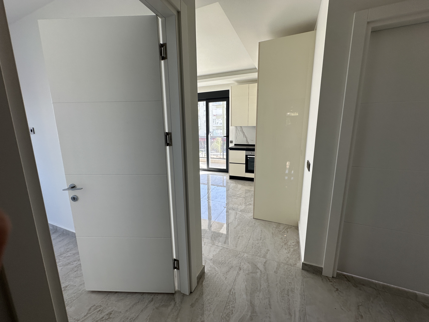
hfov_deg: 102.1
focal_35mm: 14
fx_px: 174
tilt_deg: -10.3
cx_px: 214
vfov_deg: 85.7
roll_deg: +0.5
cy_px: 161
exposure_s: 1/100
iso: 40
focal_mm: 2.22
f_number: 2.2
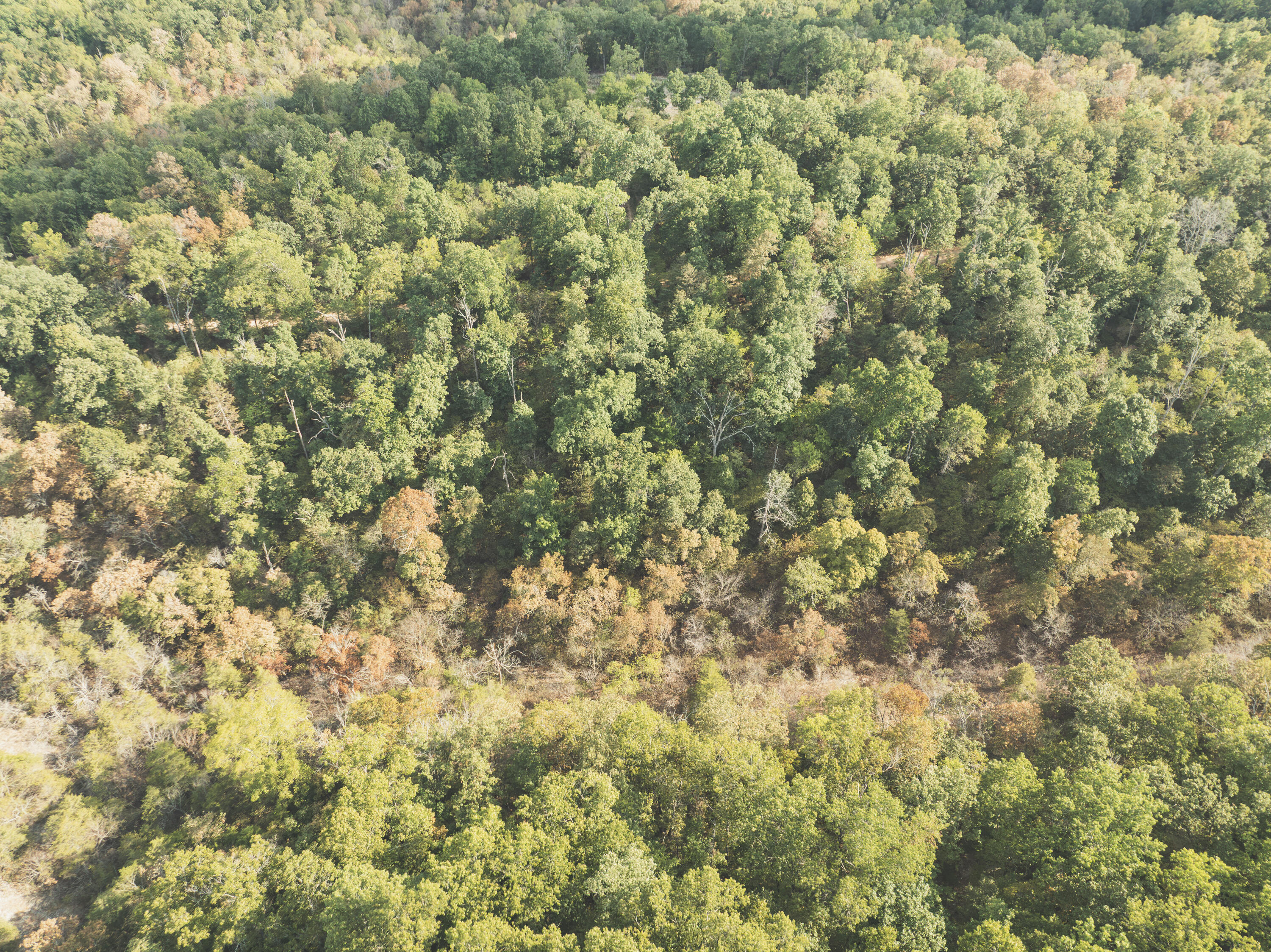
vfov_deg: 56.8
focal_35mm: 24
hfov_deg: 71.6
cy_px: 476
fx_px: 881
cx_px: 636
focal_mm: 12.29
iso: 100
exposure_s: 1/800
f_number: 2.8
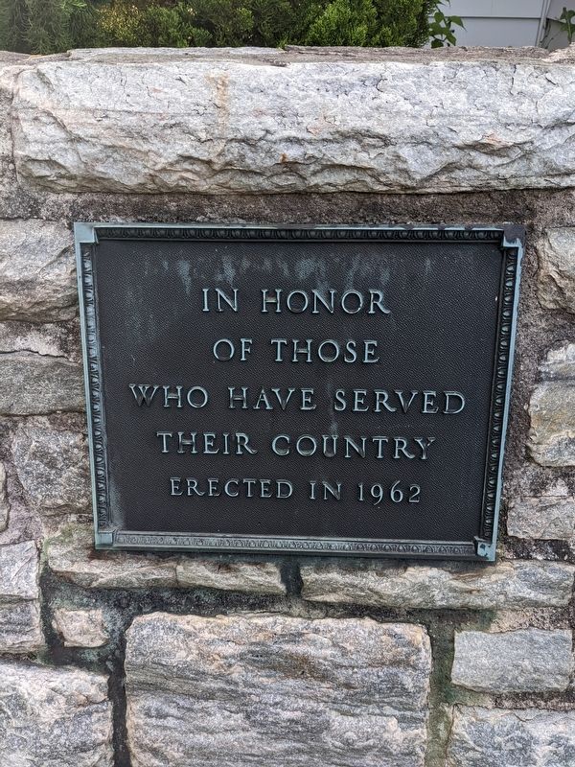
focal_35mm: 27
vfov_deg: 65.3
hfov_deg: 51.4
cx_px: 288
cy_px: 384
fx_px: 598
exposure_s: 1/187
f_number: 1.73
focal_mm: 4.38
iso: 53
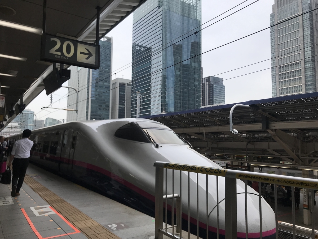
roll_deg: -0.4
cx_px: 159
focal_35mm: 28
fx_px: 257
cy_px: 120
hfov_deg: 63.4
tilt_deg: +6.8
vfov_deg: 49.7
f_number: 1.8
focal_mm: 3.99
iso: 20
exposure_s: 1/2398
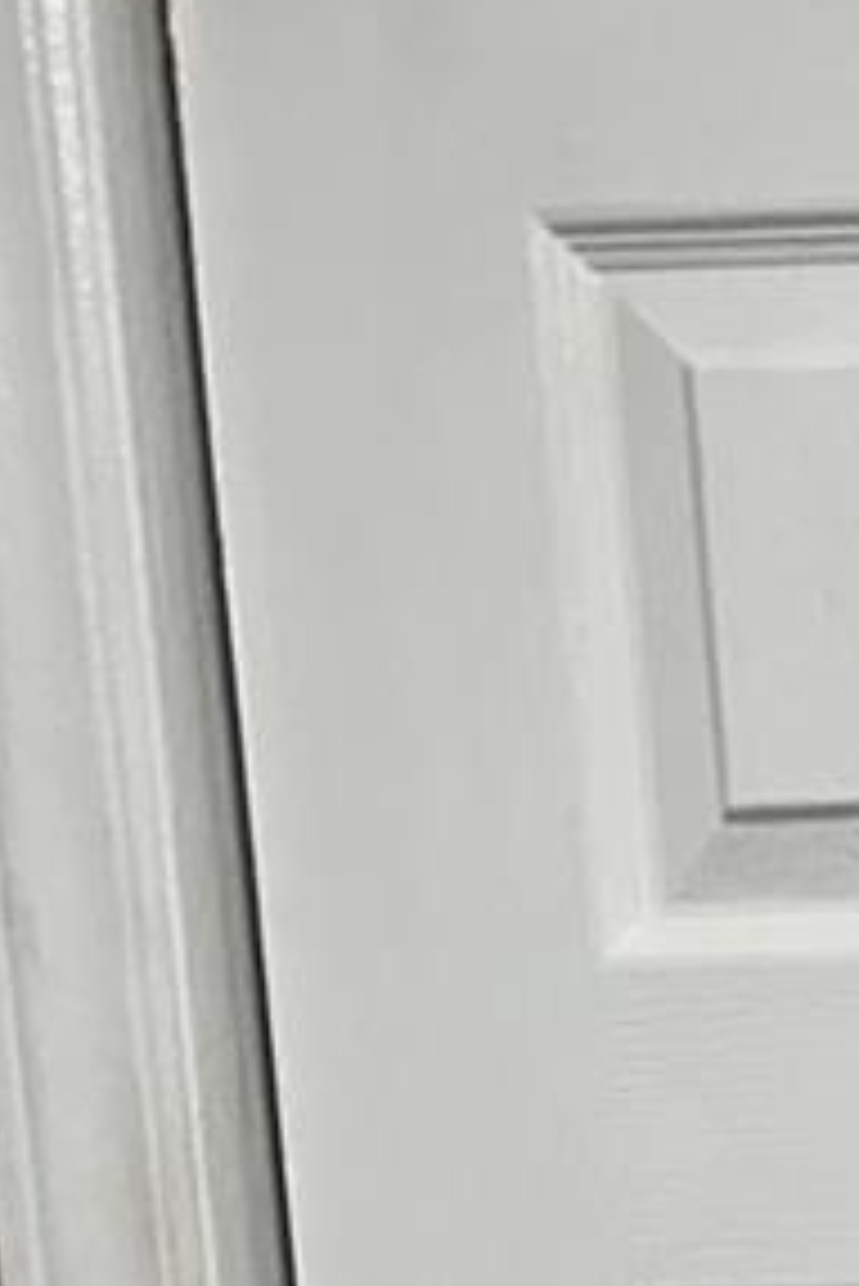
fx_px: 4790
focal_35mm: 134
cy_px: 2675
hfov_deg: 8.9
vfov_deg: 13.0
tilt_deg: -11.8
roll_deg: +0.7
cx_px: 2285
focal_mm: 6.86
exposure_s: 1/120
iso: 100
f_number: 1.78
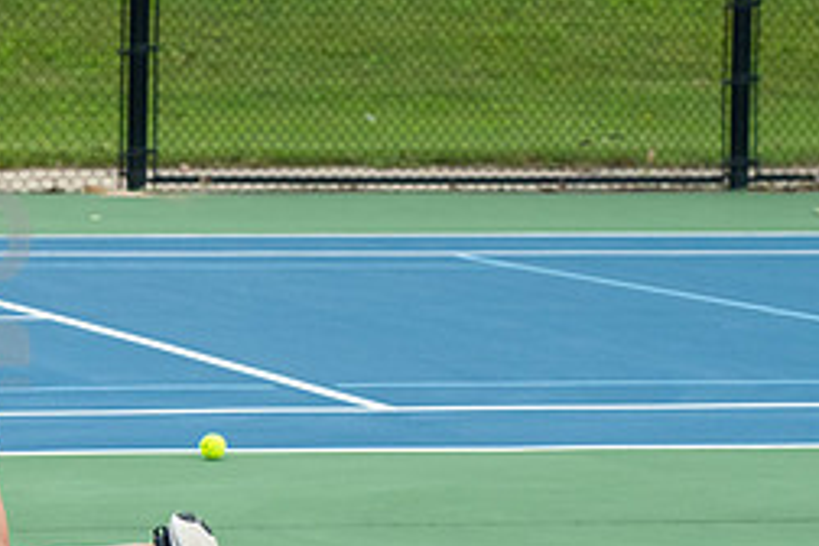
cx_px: -68
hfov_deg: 6.5
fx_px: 7234
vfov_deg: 4.3
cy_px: 280
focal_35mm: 318
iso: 1250
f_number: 5.6
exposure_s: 1/1000
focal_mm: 92
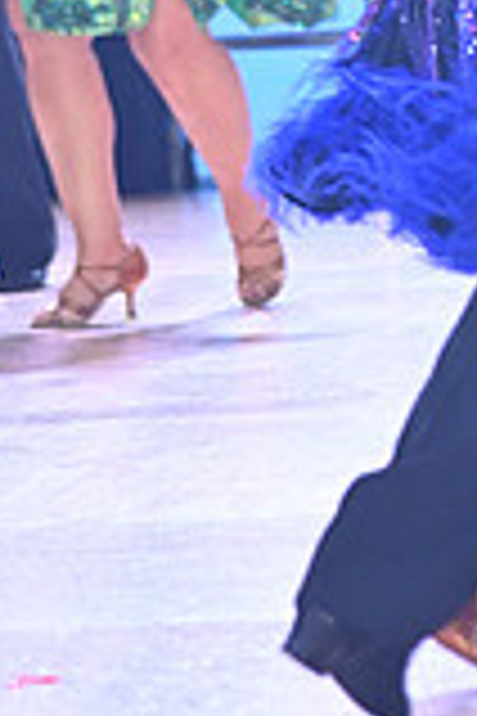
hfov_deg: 3.1
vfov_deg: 4.7
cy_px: -311
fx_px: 8685
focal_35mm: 437
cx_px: 628
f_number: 7.1
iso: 1600
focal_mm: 120
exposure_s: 1/200
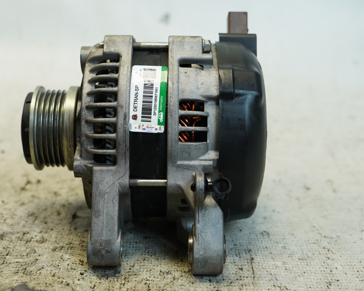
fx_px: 614
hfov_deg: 33.0
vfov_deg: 26.7
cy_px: 139
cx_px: 162
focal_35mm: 57
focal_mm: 32
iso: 200
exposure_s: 1/60
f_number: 4
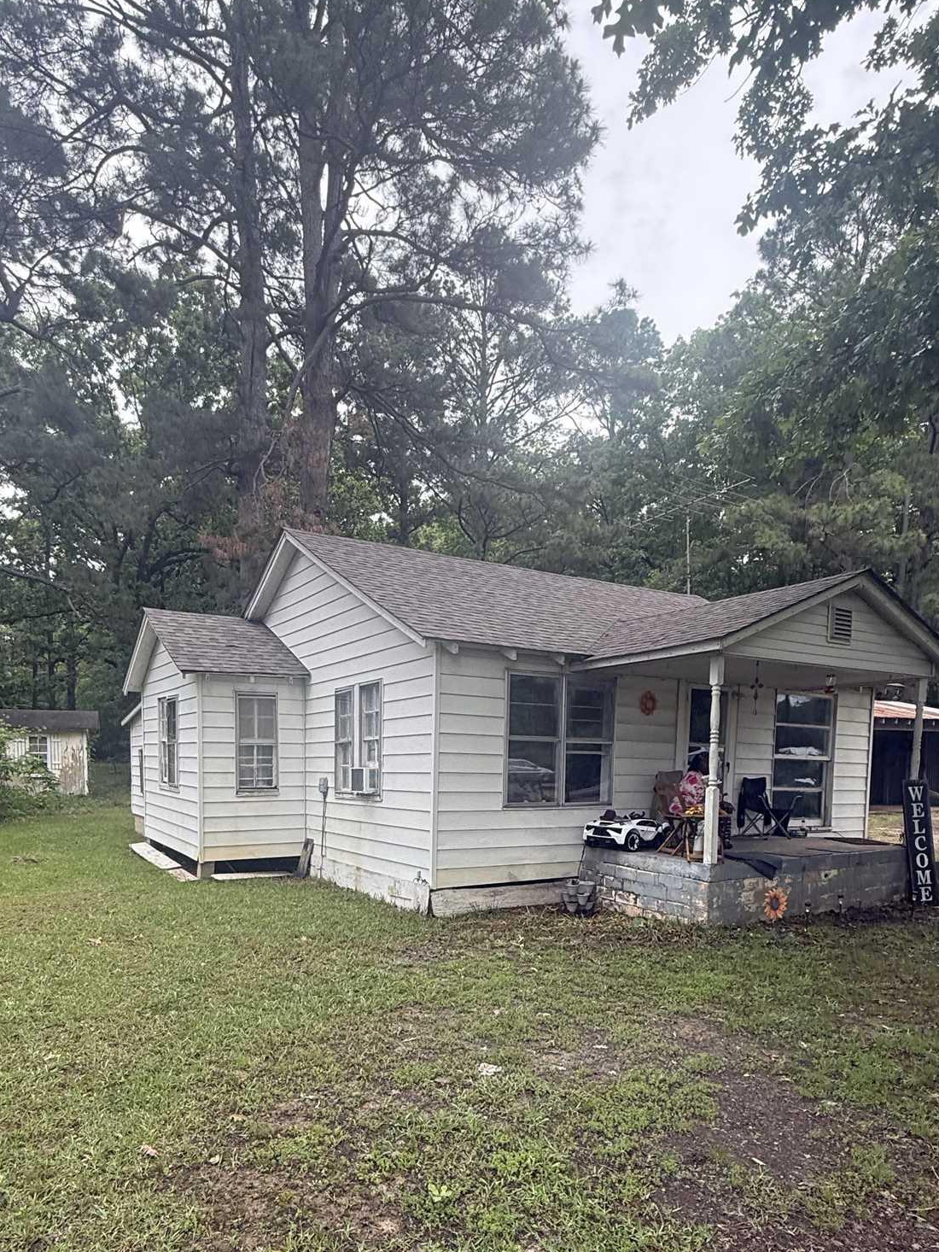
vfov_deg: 74.0
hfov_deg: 60.9
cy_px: 837
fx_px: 795
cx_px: 409
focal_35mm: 22
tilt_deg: -4.1
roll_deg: -0.4
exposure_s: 1/276
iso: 64
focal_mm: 2.22
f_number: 2.2
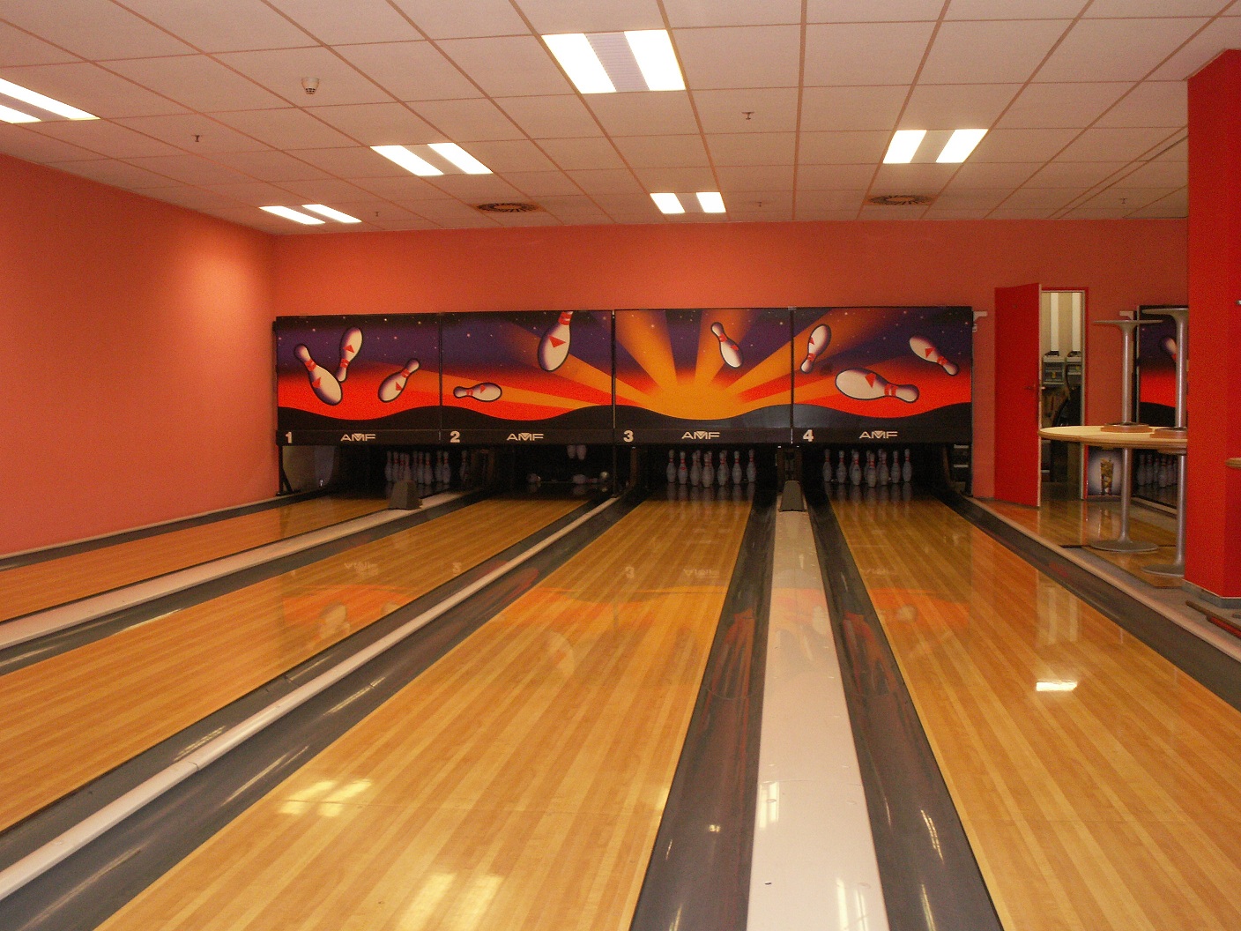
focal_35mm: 35
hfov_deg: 52.6
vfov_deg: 40.7
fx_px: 1255
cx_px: 620
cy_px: 466
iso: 160
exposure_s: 1/40
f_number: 2.8
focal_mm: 5.86
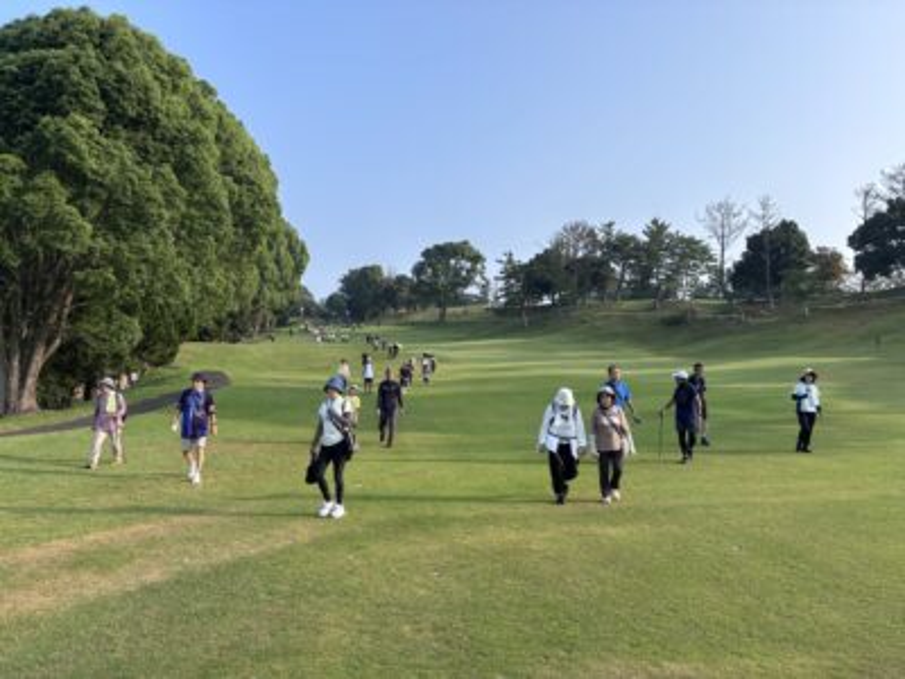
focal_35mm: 26
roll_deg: -1.0
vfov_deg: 53.1
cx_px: 452
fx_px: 680
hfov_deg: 67.3
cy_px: 340
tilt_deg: +5.5
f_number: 1.6
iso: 50
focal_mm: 5.96
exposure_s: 1/1783
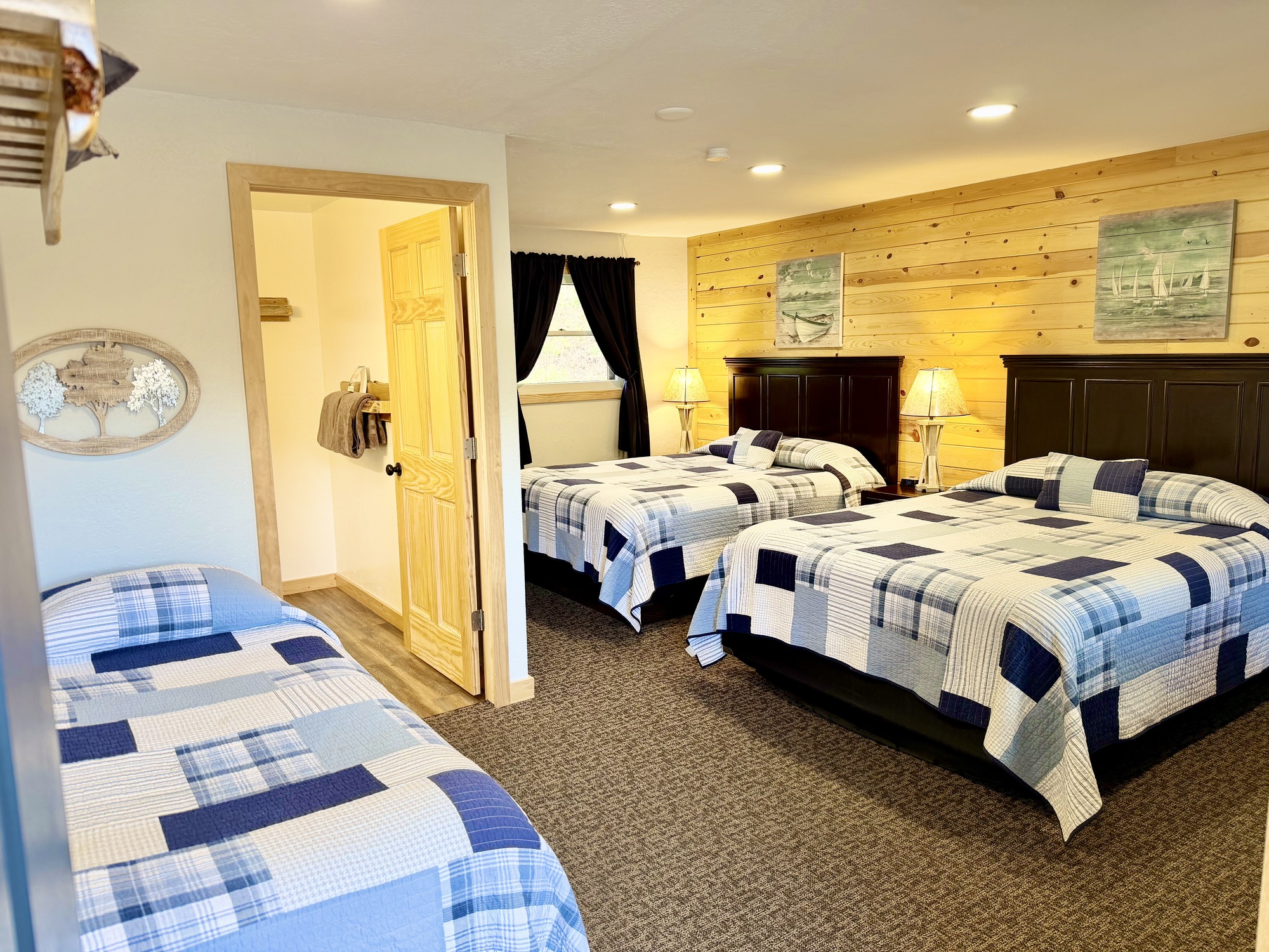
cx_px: 634
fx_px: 880
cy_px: 476
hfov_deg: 71.6
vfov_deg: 56.8
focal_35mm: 24
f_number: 1.78
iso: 125
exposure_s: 1/60
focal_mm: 6.76
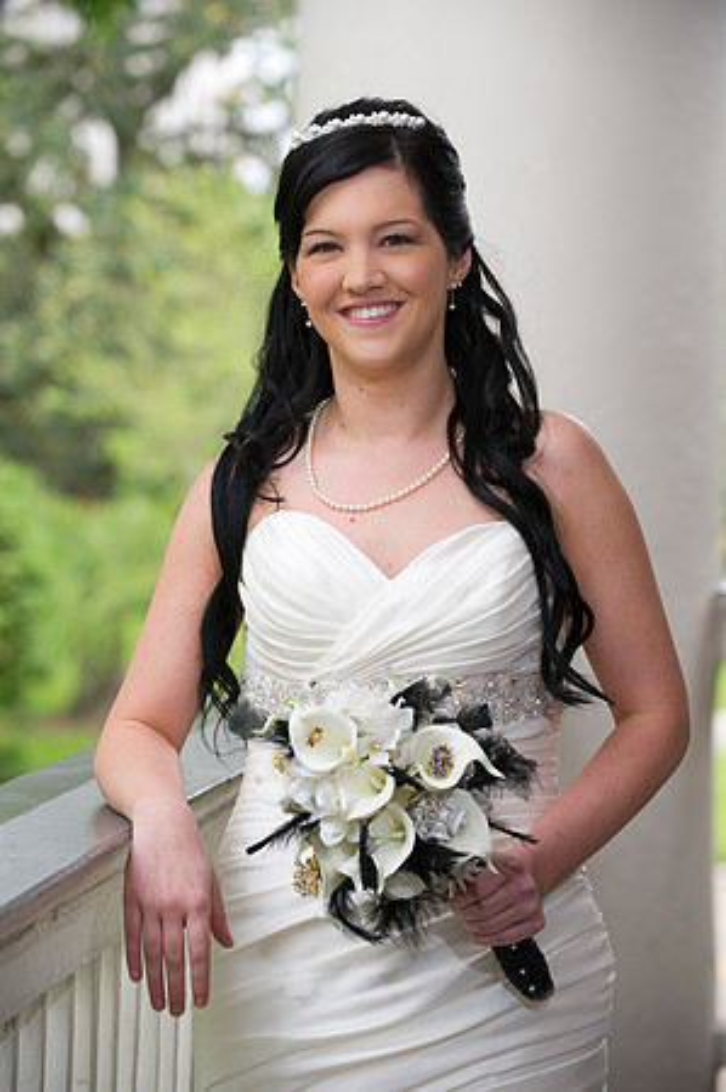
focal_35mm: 110
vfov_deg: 18.6
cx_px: 363
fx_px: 3335
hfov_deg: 12.4
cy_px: 546
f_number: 4
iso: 320
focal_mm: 110
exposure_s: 1/125
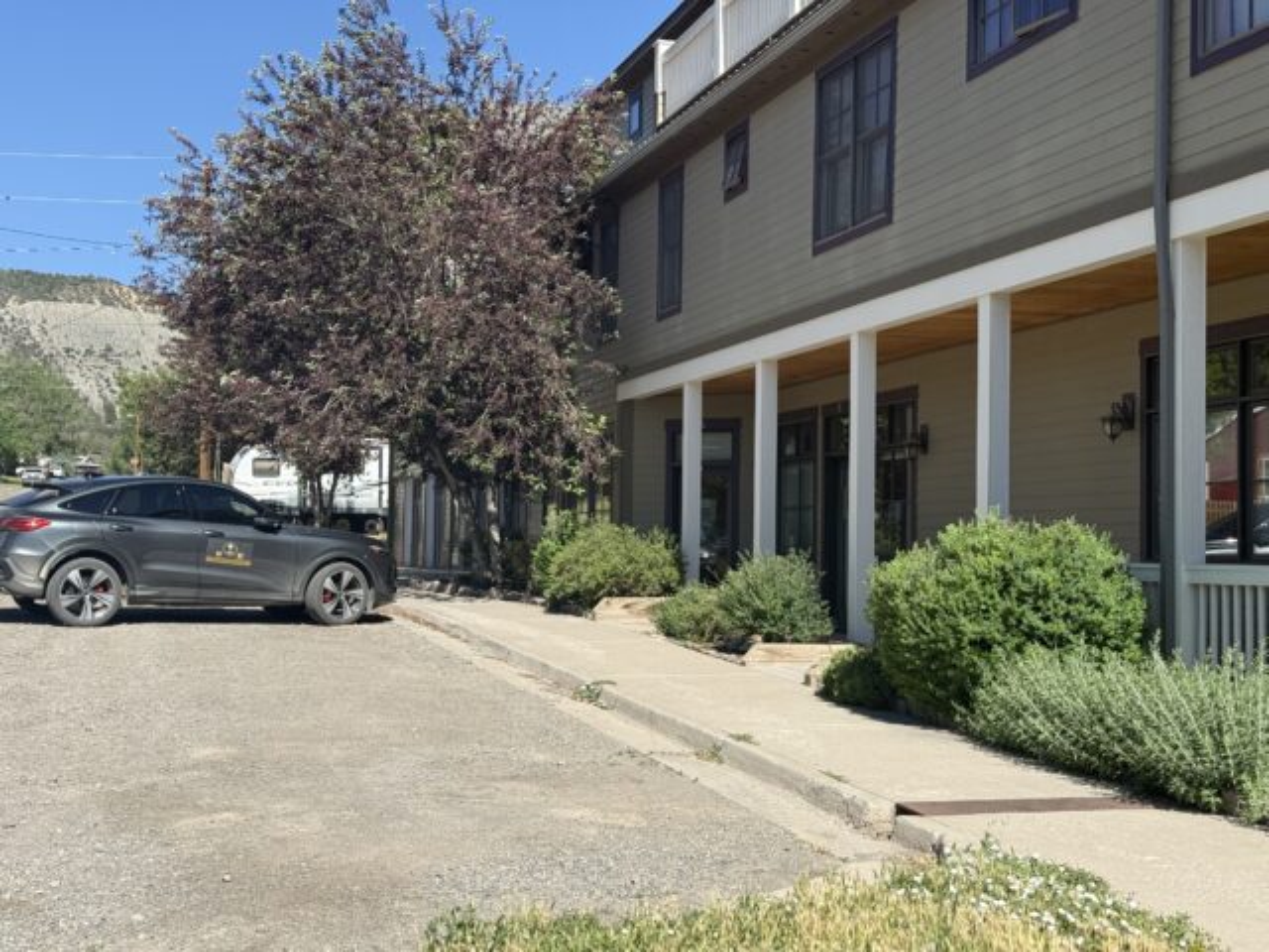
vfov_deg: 30.3
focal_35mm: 48
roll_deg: -1.6
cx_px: 634
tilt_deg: +5.0
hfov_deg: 39.7
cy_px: 476
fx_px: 1760
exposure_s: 1/3704
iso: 64
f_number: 1.78
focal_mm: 6.76
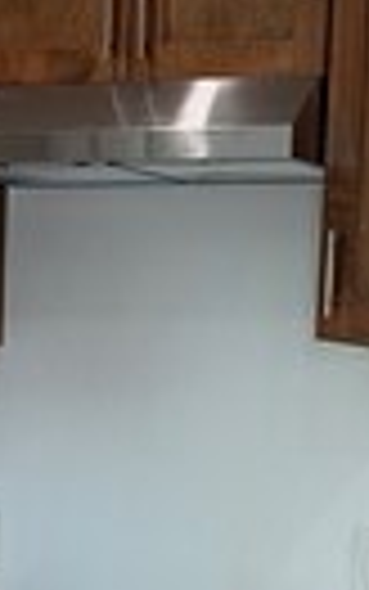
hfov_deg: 6.6
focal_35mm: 199
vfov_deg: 10.1
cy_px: 950
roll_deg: -1.8
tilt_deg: -8.0
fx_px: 3198
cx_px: -32
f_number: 1.8
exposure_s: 1/191
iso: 100
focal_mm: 6.93
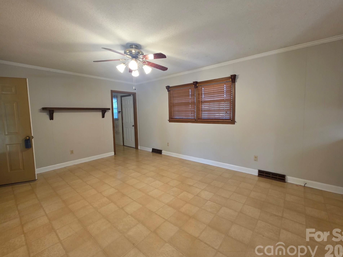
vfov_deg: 85.6
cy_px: 126
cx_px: 179
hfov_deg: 102.0
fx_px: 139
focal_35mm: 14
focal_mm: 2.2
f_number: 1.9
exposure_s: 1/60
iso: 250
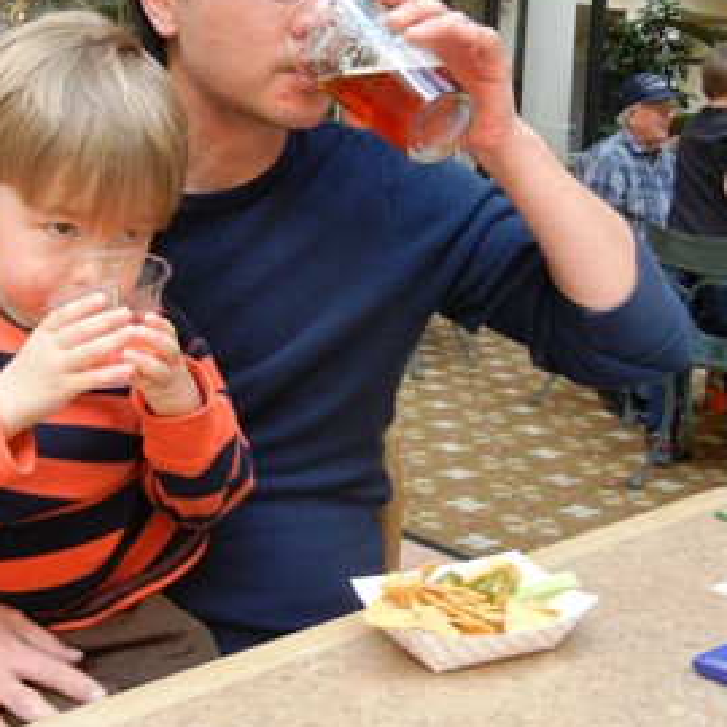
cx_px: 240
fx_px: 1212
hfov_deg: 33.1
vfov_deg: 33.2
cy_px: 275
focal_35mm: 51
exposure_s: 1/30
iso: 248
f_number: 3.5
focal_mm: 5.4
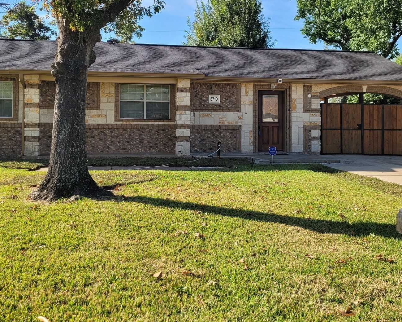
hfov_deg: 45.7
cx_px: 174
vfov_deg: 37.1
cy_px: 124
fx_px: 476
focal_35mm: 40
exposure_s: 1/1410
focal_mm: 5.4
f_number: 1.8
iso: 40
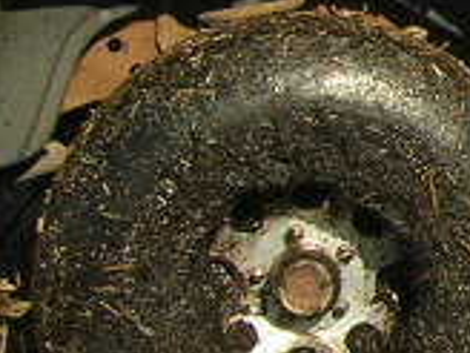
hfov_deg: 8.3
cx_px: 1278
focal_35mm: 212
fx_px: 2878
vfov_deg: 7.0
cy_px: -80
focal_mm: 5.7
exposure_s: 1/326
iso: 50
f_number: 4.9
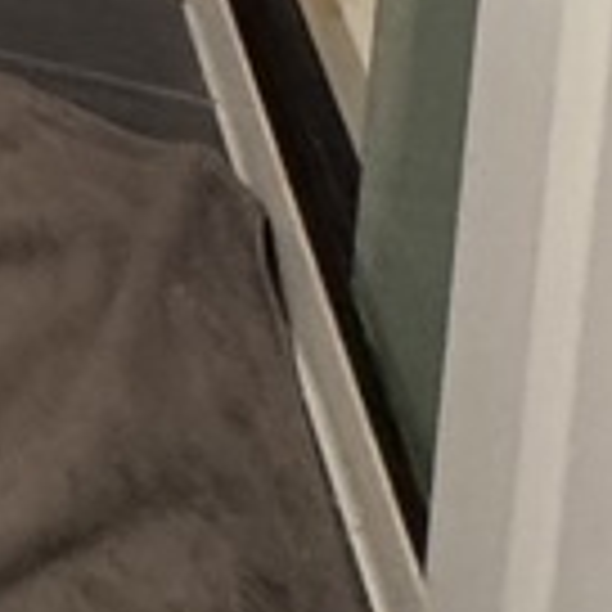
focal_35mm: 98
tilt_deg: -5.4
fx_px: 1960
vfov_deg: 10.1
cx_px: -963
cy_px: -1426
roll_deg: +1.0
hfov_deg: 12.6
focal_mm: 2.22
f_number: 2.2
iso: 320
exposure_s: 1/120
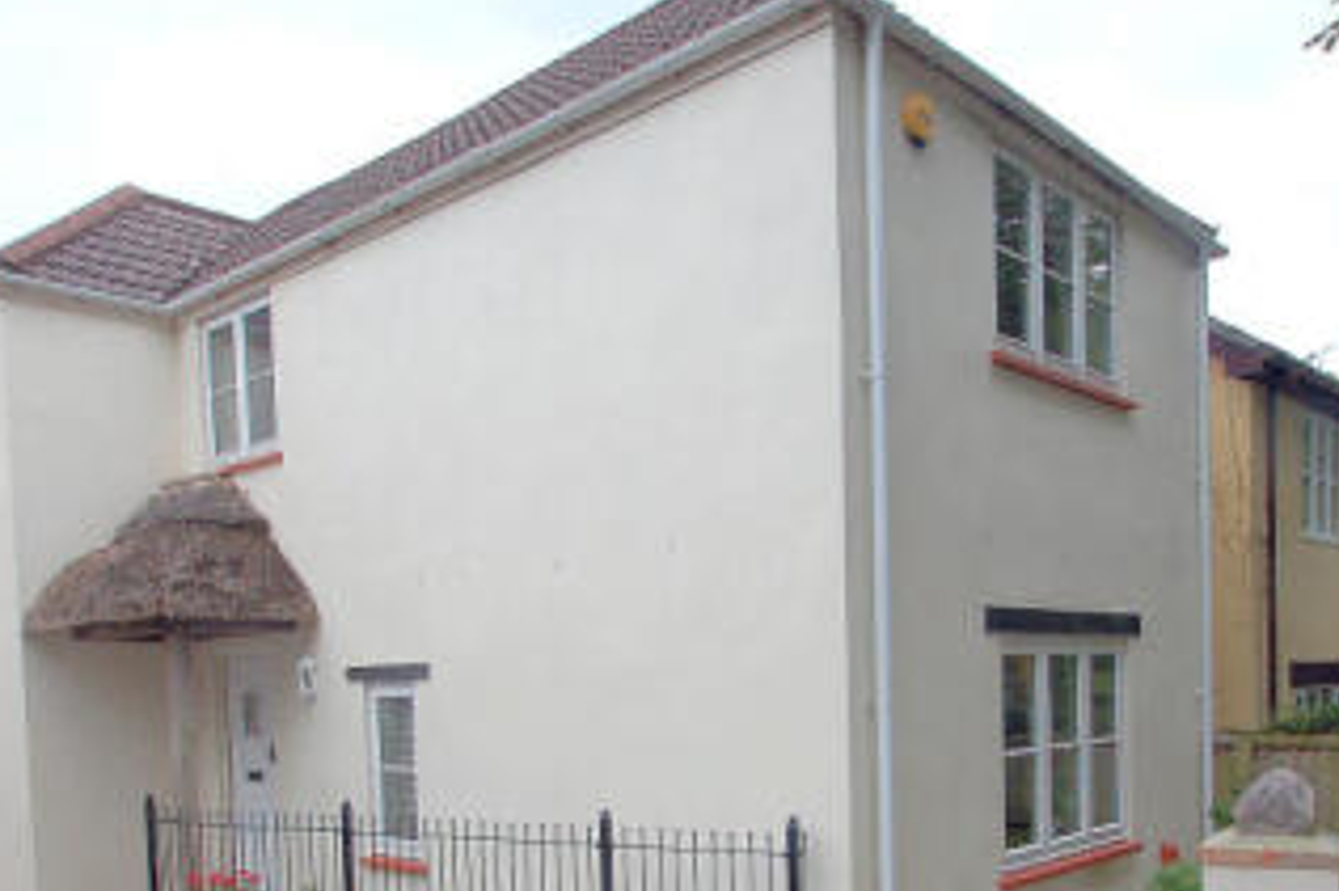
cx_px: 756
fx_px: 1152
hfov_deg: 60.1
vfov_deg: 40.3
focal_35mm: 31
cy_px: 731
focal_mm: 10
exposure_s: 1/200
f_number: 10
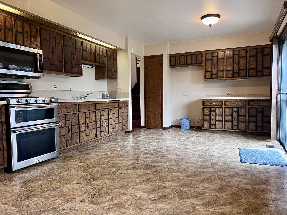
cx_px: 144
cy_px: 108
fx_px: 216
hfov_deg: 67.3
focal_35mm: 26
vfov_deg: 53.1
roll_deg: +1.1
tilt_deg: -3.9
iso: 125
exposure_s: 1/60
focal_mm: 5.7
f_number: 1.5
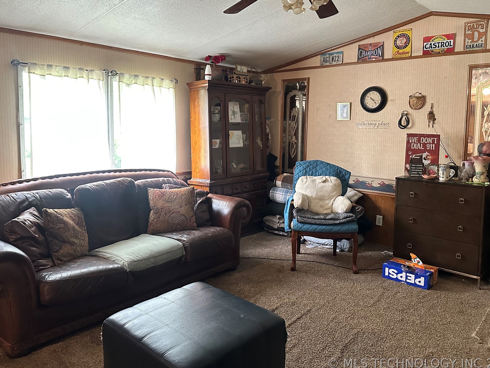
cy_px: 159
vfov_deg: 49.6
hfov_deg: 63.4
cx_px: 234
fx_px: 396
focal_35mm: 28
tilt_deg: -4.3
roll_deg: -1.2
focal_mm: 6.86
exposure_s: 1/60
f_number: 1.78
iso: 640
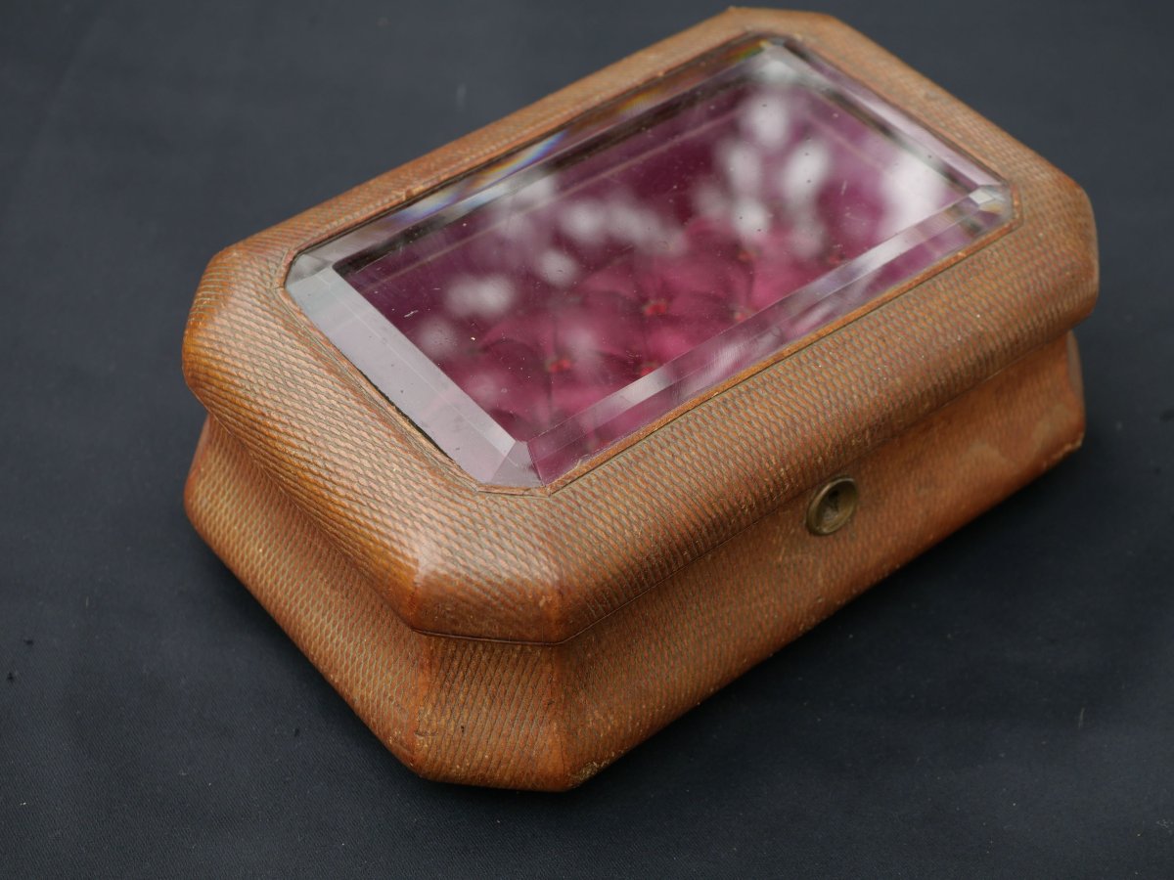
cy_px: 440
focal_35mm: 60
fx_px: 2035
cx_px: 587
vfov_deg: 24.4
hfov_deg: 32.2
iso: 200
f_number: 4
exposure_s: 1/160
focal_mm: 30
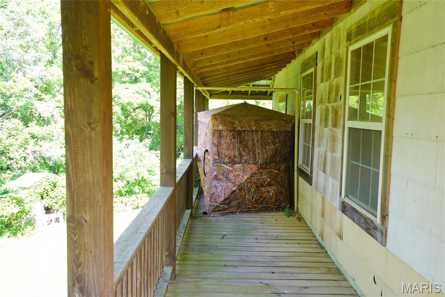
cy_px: 148
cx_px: 222
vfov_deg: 43.6
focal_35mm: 30
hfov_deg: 61.9
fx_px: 371
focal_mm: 20
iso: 160
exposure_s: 1/60
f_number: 4
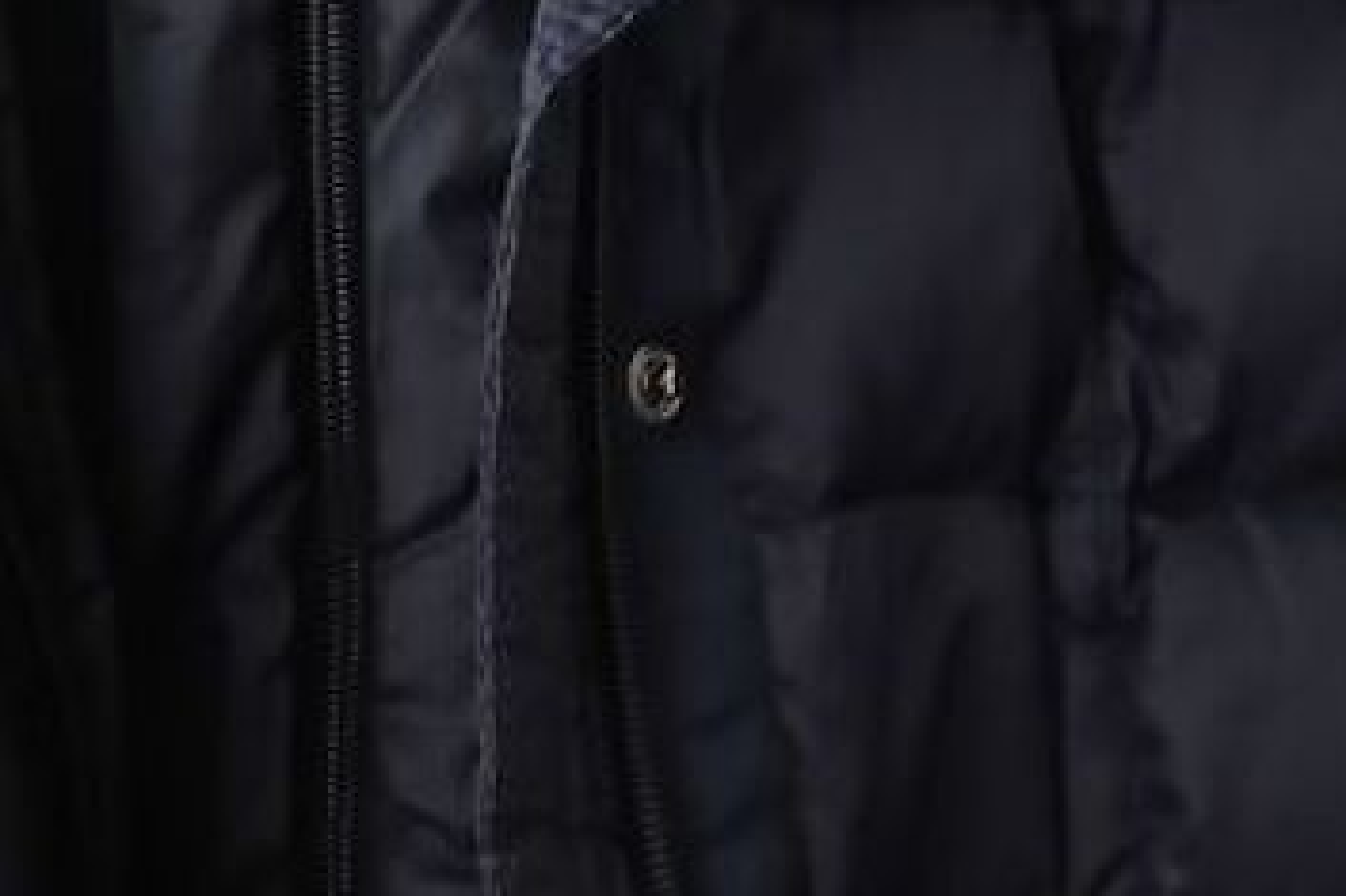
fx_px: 3961
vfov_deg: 12.8
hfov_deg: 19.2
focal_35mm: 106
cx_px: 435
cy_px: 147
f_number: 1.8
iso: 320
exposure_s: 1/25
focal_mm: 3.98
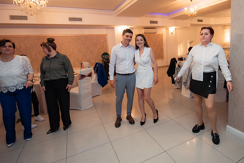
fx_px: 139
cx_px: 147
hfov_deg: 81.7
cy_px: 65
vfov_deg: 60.3
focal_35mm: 20
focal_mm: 17
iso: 1600
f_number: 2.8
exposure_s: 1/200
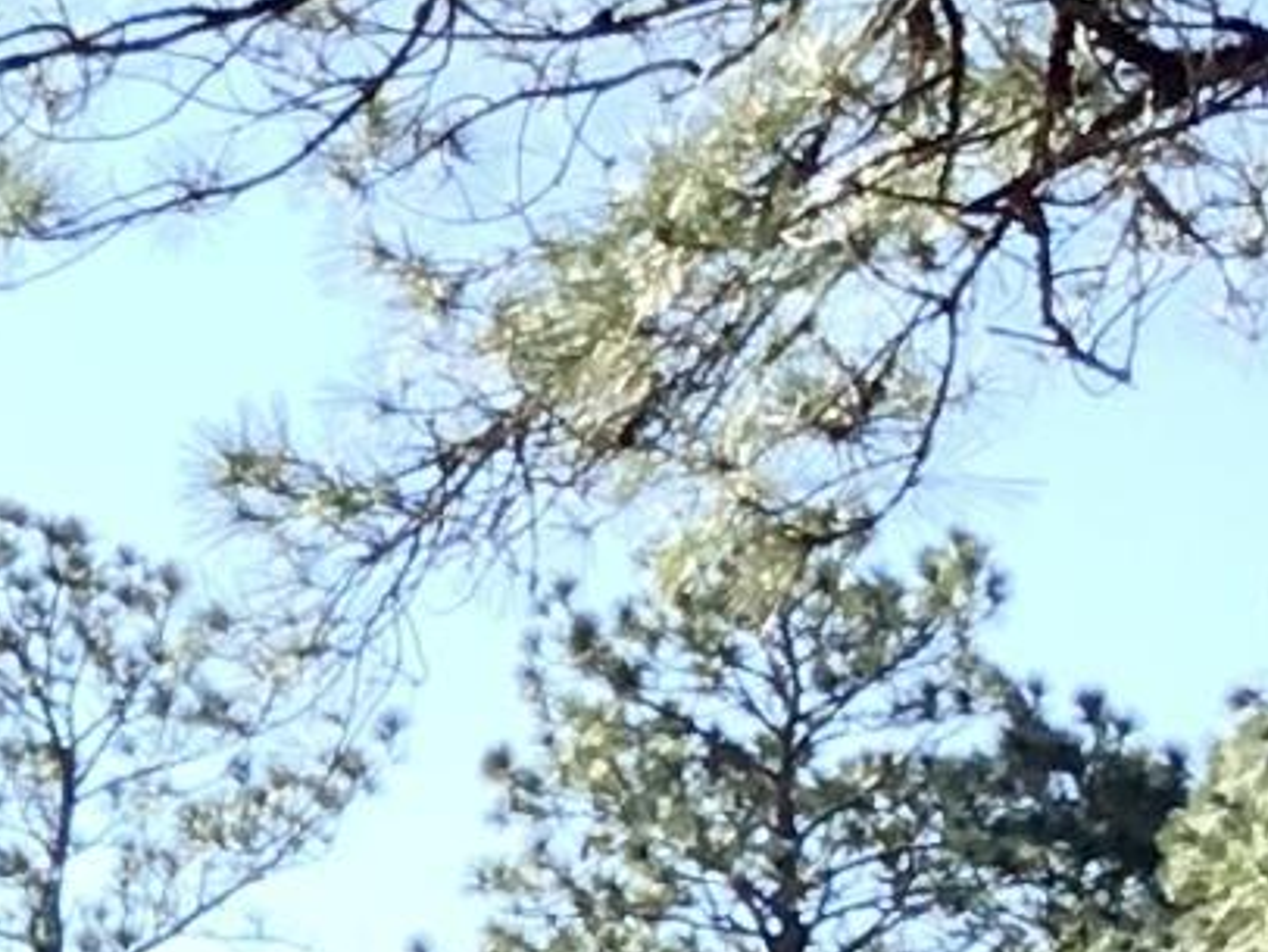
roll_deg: -2.2
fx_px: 8393
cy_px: 1729
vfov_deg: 6.4
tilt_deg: +2.1
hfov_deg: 8.3
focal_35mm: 229
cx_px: -1187
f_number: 2.4
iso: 25
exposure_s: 1/806
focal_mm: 3.3
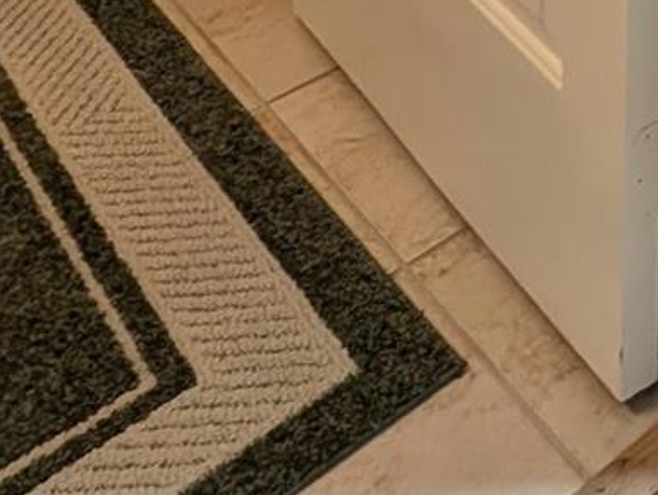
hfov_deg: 23.6
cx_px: 1008
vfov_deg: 13.4
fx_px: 1218
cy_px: -808
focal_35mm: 64
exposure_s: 1/40
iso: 43
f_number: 1.95
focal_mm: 2.23
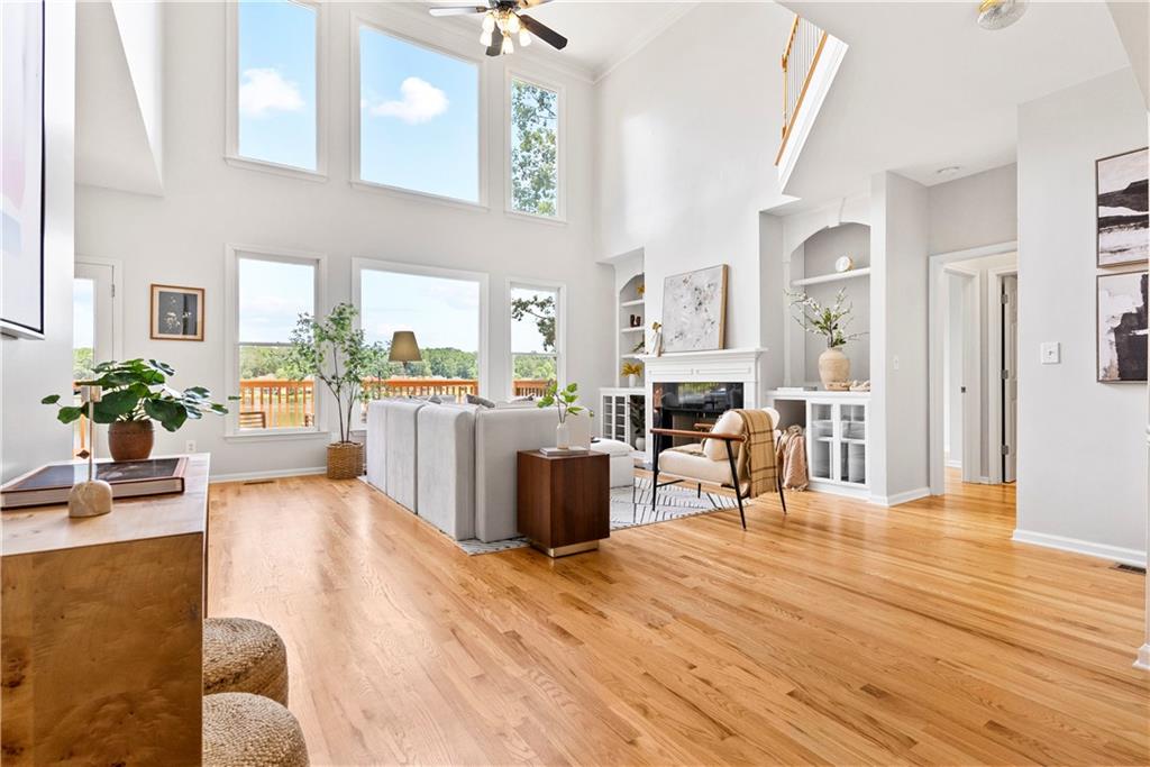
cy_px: 384
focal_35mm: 17
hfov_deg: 93.3
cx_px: 575
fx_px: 543
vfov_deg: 70.5
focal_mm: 17
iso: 1000
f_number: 9
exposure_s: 1/80
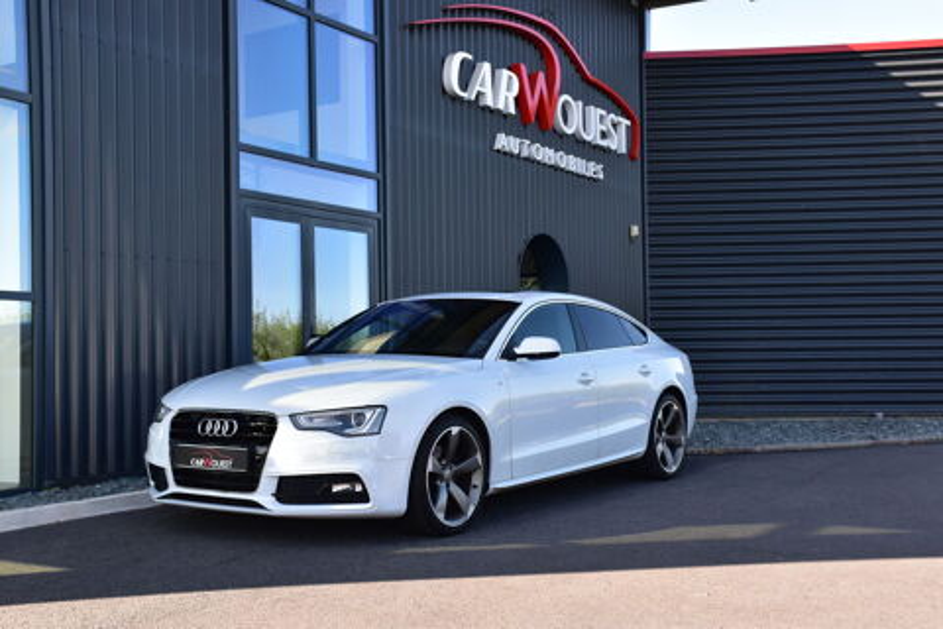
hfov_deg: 47.9
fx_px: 1061
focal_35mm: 40
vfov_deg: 33.0
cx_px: 472
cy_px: 314
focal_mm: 27
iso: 400
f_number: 9
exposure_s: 1/160
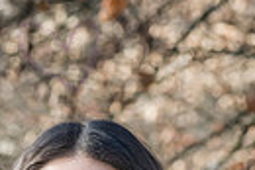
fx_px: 3546
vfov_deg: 2.7
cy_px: 296
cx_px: 69
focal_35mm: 500
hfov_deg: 4.1
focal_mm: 112
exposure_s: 1/500
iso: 400
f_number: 9
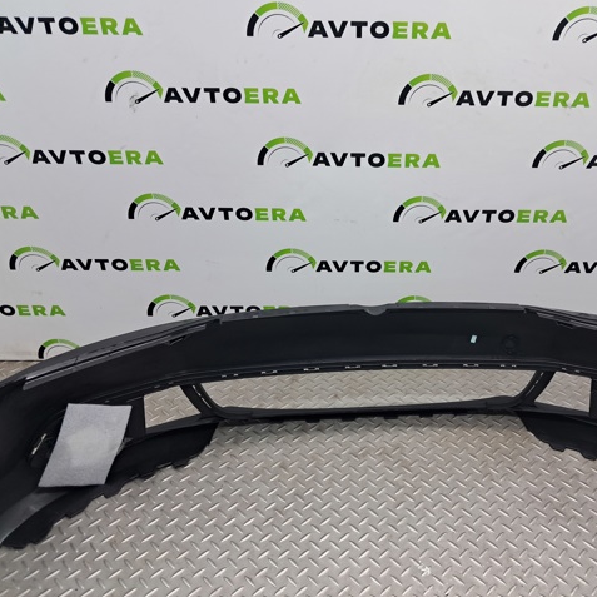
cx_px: 365
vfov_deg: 51.1
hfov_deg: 50.7
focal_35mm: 32
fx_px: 624
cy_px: 298
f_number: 1.8
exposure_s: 1/50
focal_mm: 4
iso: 80
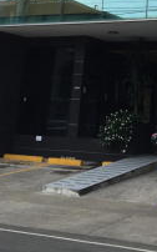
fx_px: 500
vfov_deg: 25.5
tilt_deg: +17.5
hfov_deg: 17.4
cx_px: 155
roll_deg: -2.9
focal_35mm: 73
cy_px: -46
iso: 32
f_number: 2.2
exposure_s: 1/1464
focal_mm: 4.15
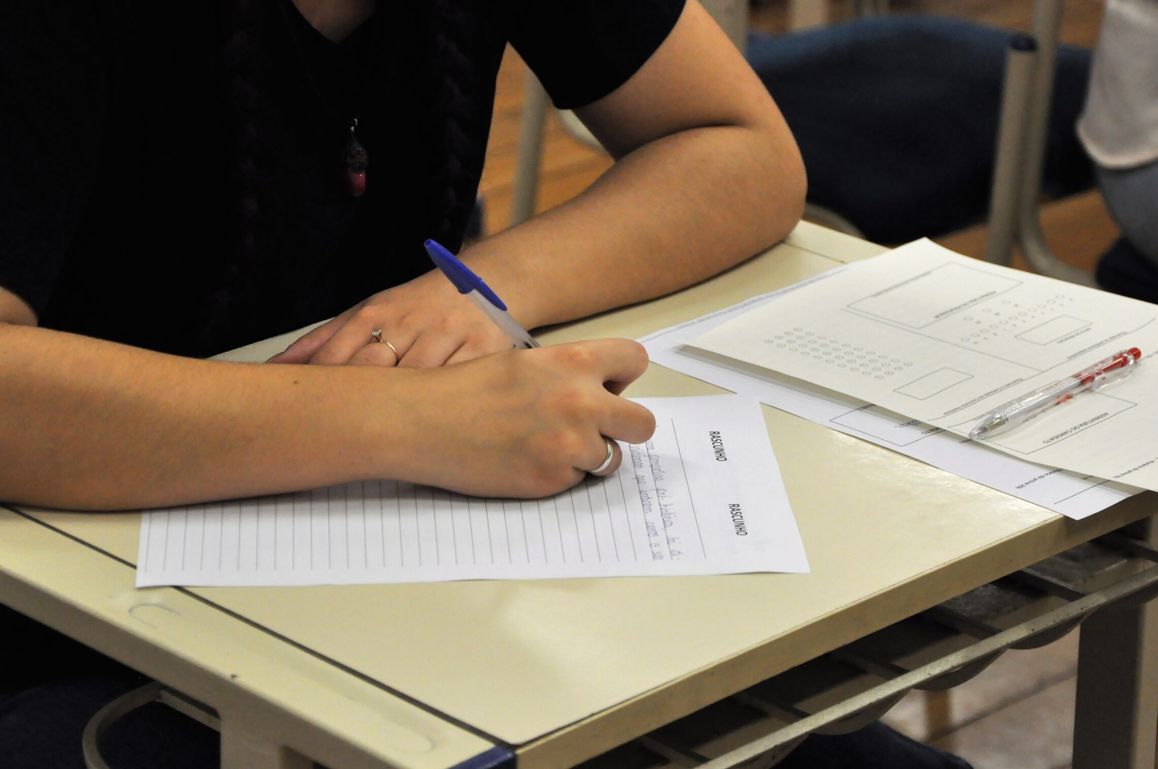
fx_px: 4066
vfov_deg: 10.8
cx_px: 557
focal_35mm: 127
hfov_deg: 16.2
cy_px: 387
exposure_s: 1/125
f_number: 5.3
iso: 1600
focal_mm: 75
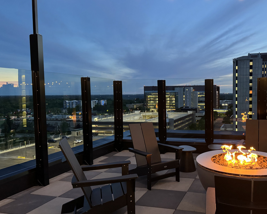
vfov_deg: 45.8
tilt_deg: -4.4
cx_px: 181
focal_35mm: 32
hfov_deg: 54.3
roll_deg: +0.9
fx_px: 253
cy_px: 108
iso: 640
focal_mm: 6.76
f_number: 1.78
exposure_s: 1/60
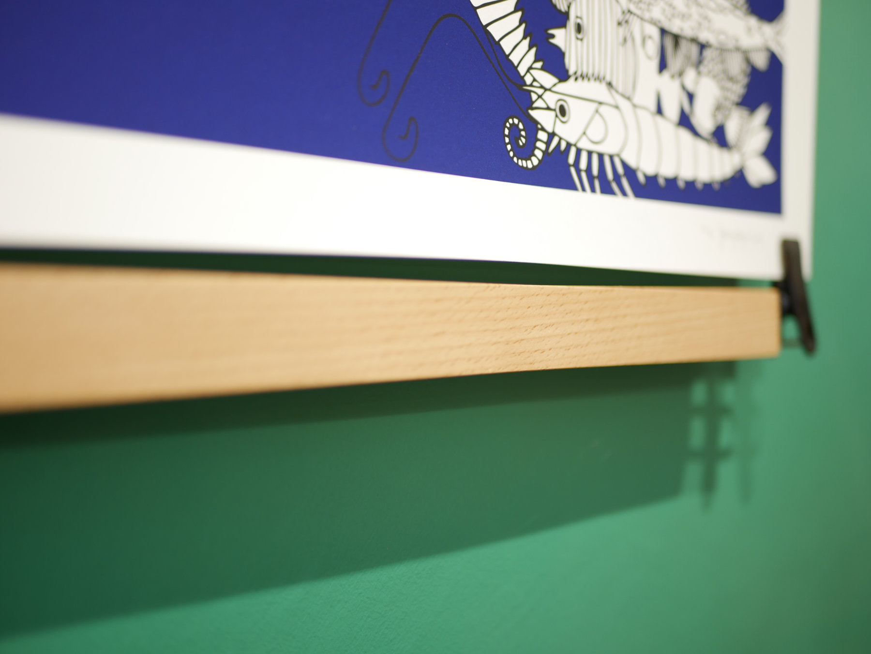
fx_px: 1259
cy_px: 327
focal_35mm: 50
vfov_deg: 29.1
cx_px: 436
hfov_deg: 38.2
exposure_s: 1/60
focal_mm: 25
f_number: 1.8
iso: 200
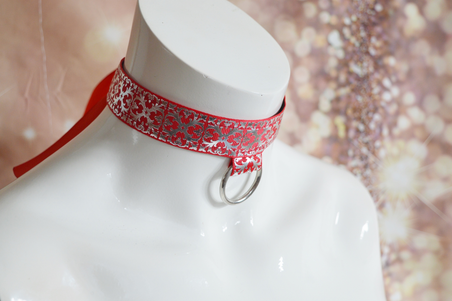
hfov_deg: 31.9
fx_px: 790
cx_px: 226
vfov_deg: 21.5
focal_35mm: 63
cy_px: 150
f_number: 5
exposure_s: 1/80
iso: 400
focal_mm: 42
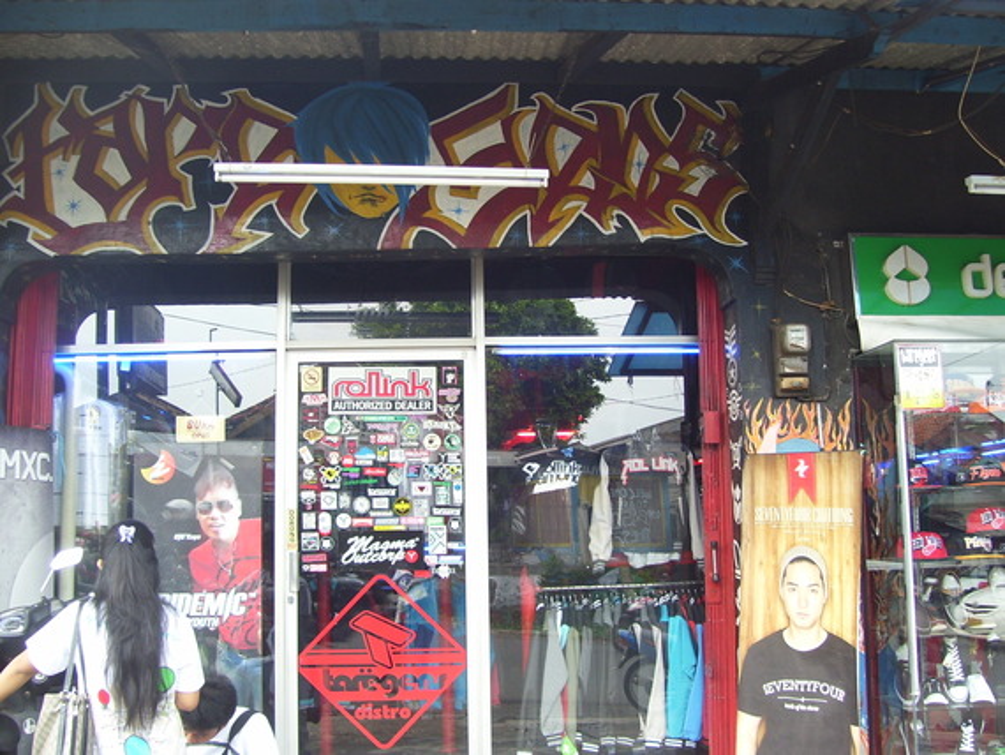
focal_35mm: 36
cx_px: 502
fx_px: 1046
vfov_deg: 39.7
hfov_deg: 51.3
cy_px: 378
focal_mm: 6
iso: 80
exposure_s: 1/60
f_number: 2.7
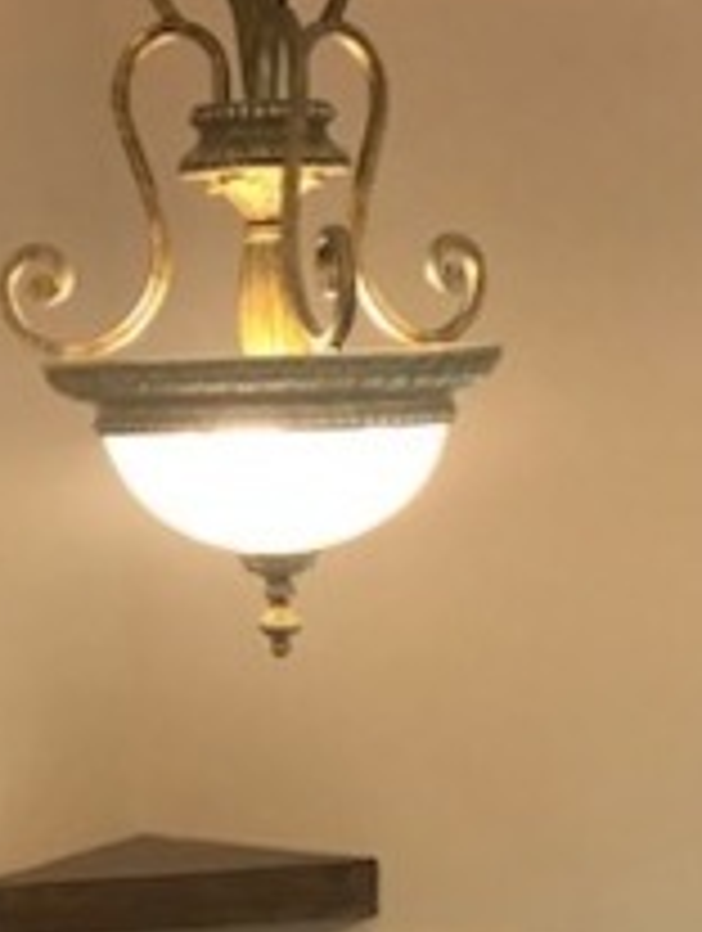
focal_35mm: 90
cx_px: 351
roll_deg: +1.0
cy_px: 1164
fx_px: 2426
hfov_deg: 16.5
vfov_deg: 20.2
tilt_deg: -16.7
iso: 32
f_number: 1.8
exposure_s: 1/30
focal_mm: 3.99
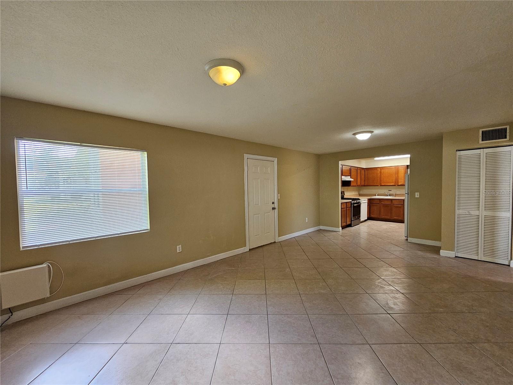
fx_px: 193
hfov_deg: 106.2
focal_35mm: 13
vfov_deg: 89.9
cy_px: 192
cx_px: 256
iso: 200
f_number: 2.2
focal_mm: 2.2
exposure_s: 1/60
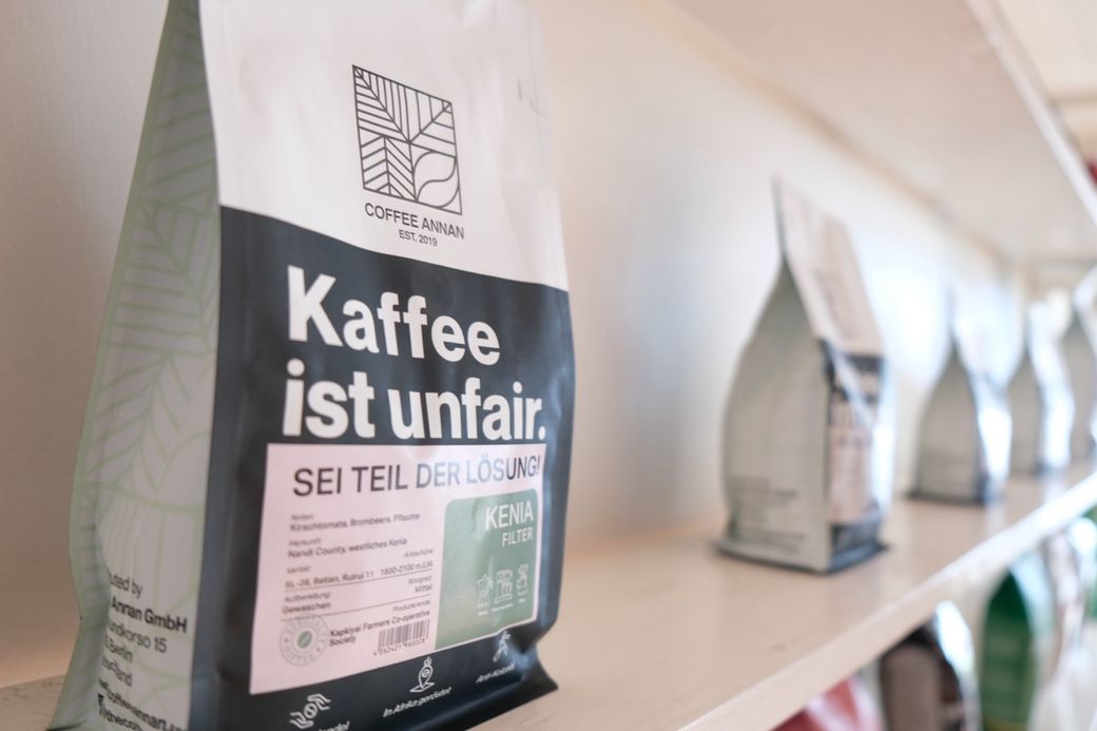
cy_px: 366
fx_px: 823
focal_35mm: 27
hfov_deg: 67.4
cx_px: 548
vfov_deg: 47.9
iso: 500
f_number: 2.8
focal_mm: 18
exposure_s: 1/20
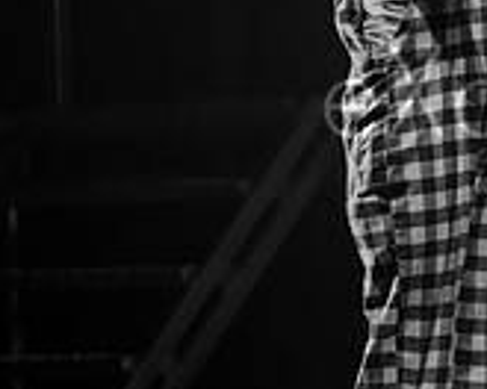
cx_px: 833
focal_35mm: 462
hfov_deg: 4.2
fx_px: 6659
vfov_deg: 3.4
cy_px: 84
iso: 3200
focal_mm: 135
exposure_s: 1/160
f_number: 2.8
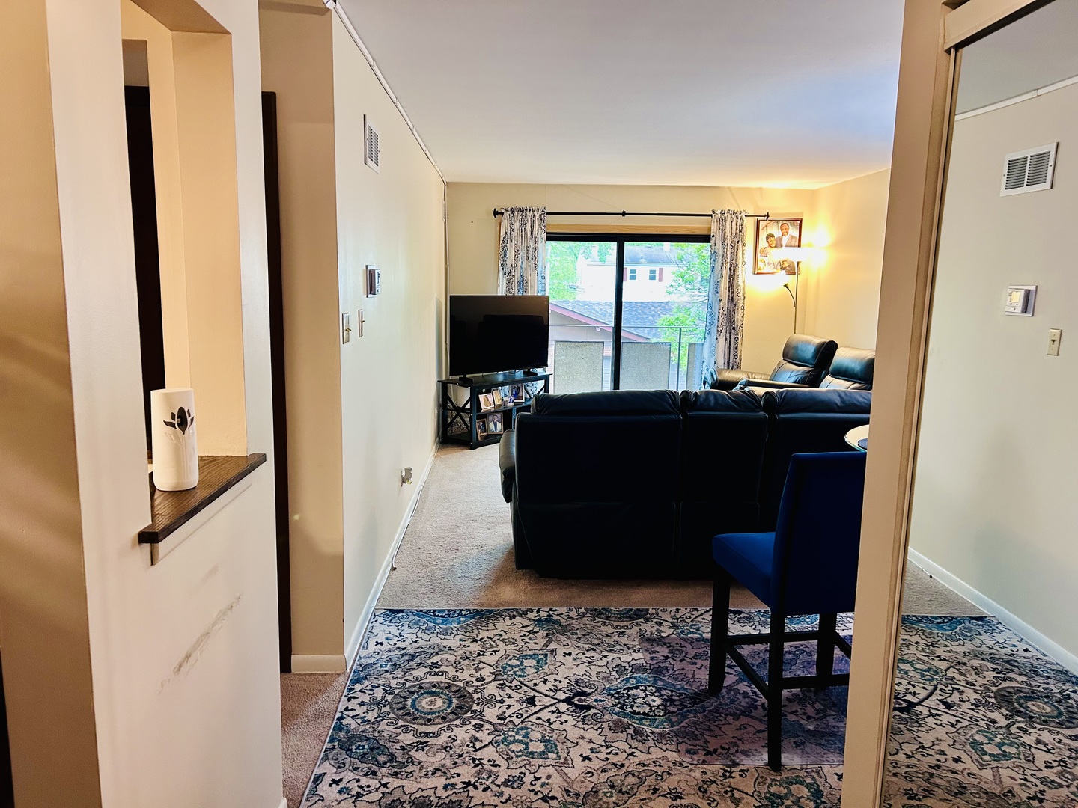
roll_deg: -1.4
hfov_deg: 67.3
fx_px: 810
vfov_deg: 53.1
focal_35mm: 26
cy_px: 404
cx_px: 539
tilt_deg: -8.1
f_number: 1.5
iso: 250
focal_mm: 5.7
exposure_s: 1/60
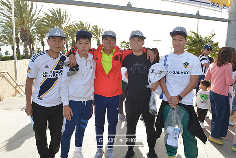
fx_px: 157
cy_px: 79
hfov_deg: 73.7
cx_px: 118
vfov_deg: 53.2
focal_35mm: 24
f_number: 7.1
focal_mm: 24
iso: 200
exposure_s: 1/200
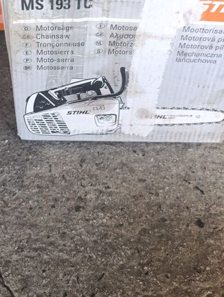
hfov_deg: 30.2
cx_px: 43
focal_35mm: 47
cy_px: 44
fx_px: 405
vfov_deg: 38.3
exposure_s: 1/100
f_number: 1.6
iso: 500
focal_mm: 6.14
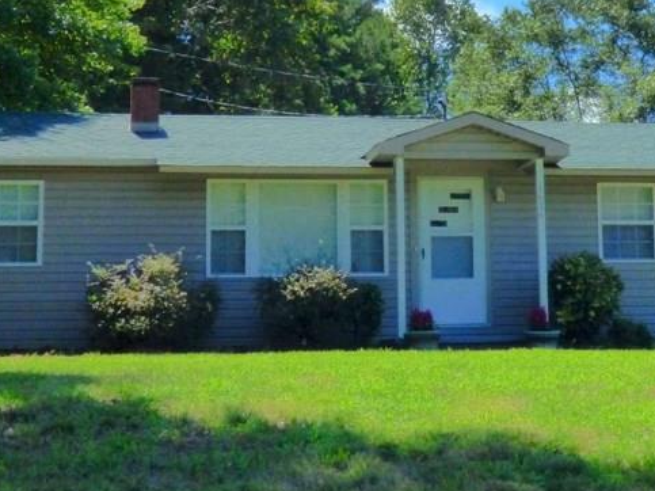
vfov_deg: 16.8
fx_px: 1646
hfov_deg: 22.4
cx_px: 448
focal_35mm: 87
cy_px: 64
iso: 400
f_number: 5
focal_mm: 7.37
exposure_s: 1/1000
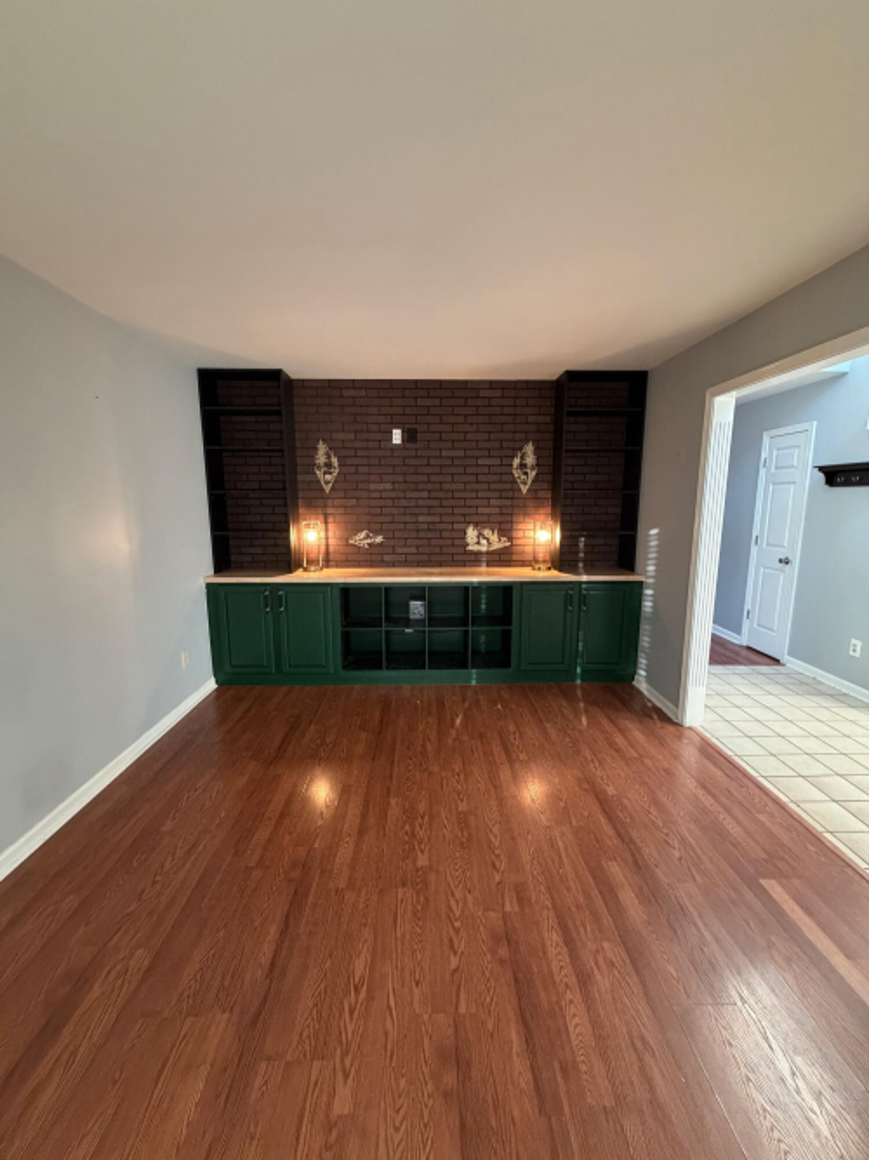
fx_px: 469
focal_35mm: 14
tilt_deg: -10.1
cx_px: 434
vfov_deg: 102.1
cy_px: 580
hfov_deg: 85.7
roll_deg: +0.3
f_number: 2.2
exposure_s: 1/60
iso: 640
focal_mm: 2.22
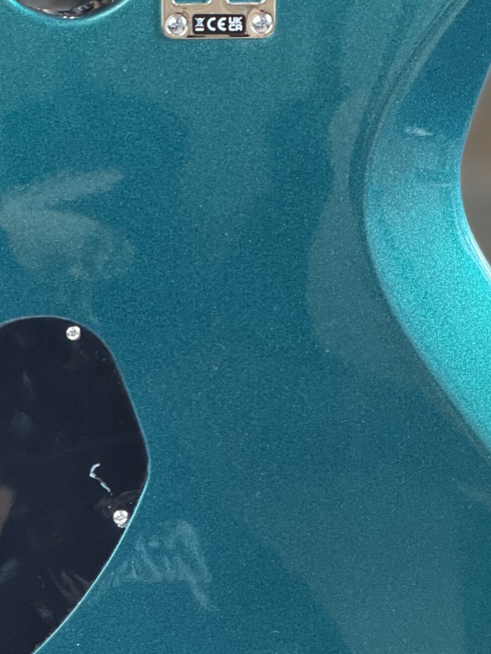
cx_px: 211
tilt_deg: -13.5
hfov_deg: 7.7
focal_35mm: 194
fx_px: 3669
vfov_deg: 10.2
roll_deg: -1.2
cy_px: 263
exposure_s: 1/52
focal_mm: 16.89
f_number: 2.8
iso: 640
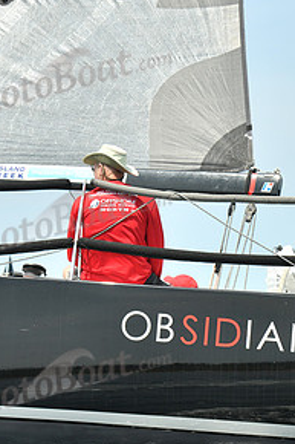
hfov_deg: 9.8
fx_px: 1723
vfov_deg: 14.6
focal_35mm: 140
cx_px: 251
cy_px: 280
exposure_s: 1/1000
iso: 320
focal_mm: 70
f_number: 6.3
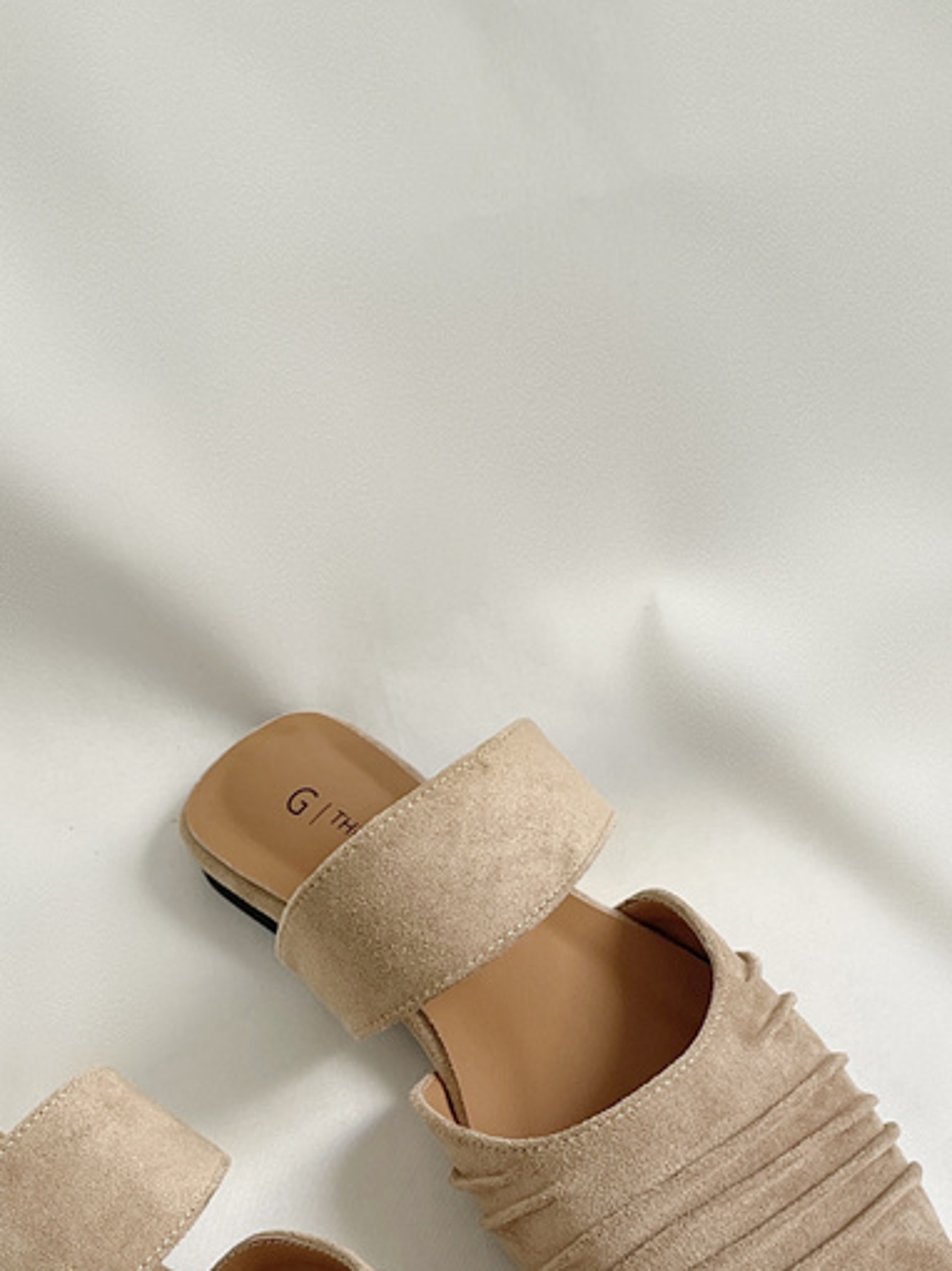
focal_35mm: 51
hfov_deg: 28.5
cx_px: 531
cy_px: 1094
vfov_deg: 35.7
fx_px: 1872
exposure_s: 1/121
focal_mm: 4.2
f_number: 1.6
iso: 80
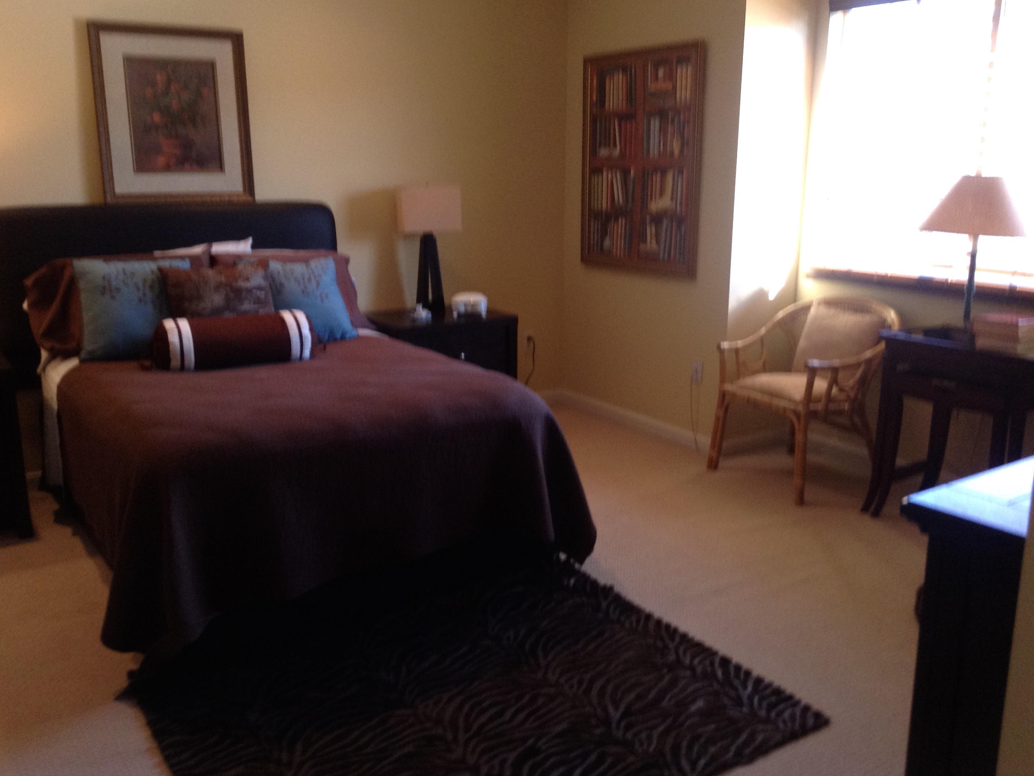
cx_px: 517
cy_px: 384
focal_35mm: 34
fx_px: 1016
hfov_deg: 54.0
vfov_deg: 41.8
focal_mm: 3.3
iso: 80
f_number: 2.4
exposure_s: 1/24
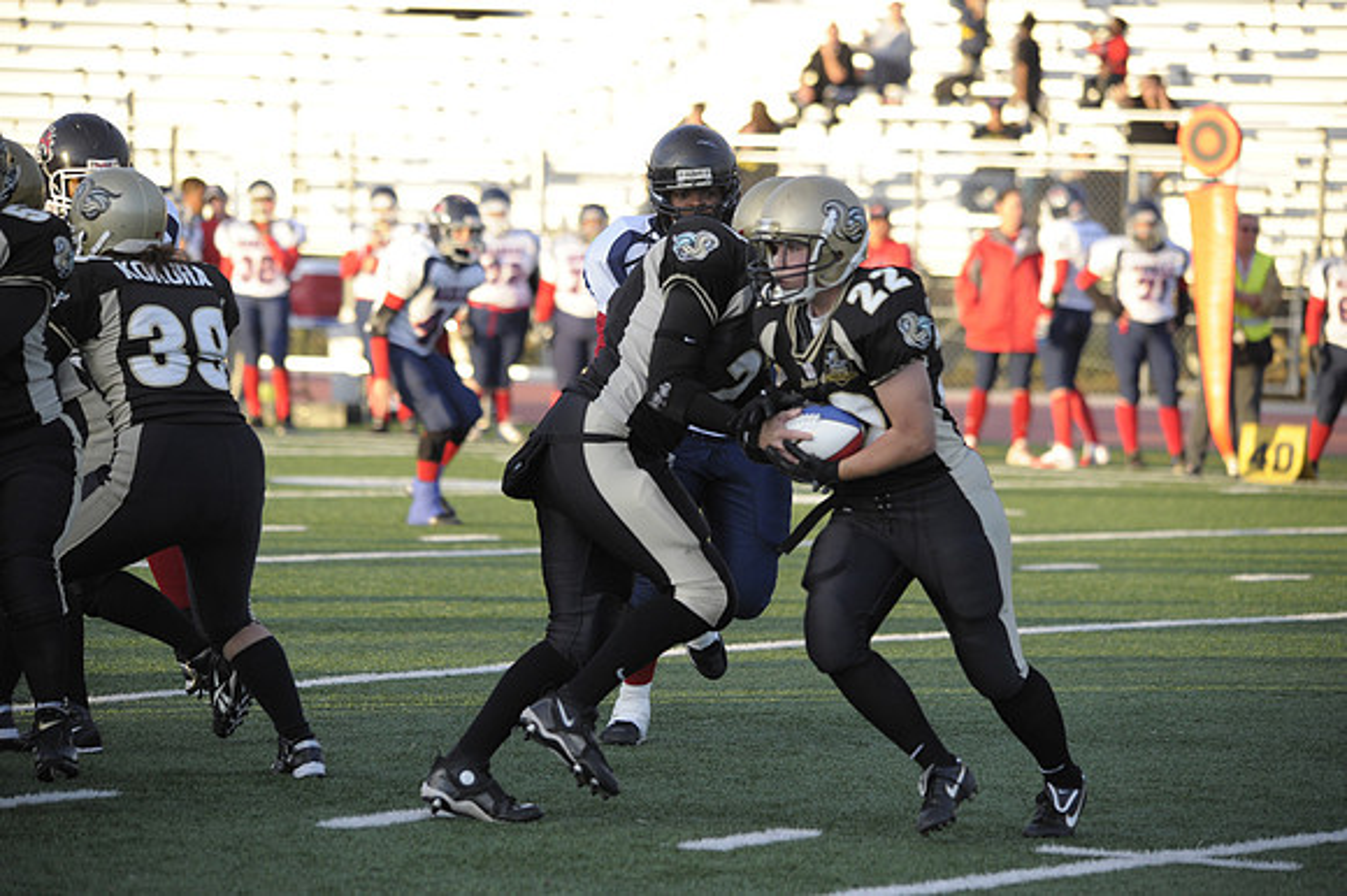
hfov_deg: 7.6
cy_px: 448
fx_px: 10096
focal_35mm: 270
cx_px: 674
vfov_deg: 5.1
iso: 2000
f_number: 5.6
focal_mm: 270
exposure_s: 1/1000
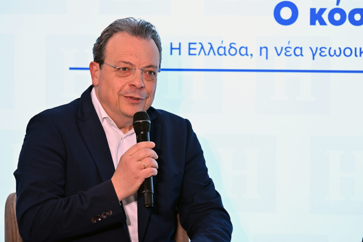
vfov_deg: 4.6
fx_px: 3025
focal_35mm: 300
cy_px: 121
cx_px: 182
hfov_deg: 6.9
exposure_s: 1/250
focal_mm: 300
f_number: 6
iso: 2500
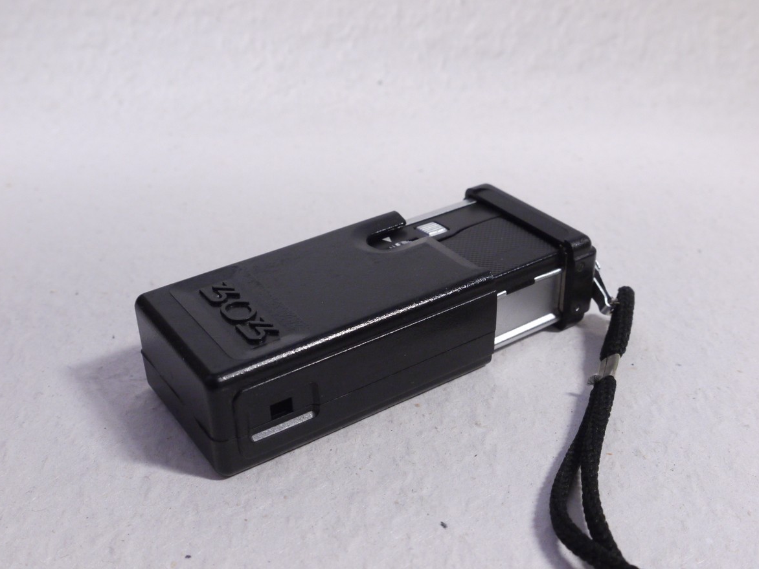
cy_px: 291
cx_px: 372
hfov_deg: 43.8
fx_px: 943
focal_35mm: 43
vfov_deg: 33.6
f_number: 8
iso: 800
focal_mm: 21
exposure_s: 1/10
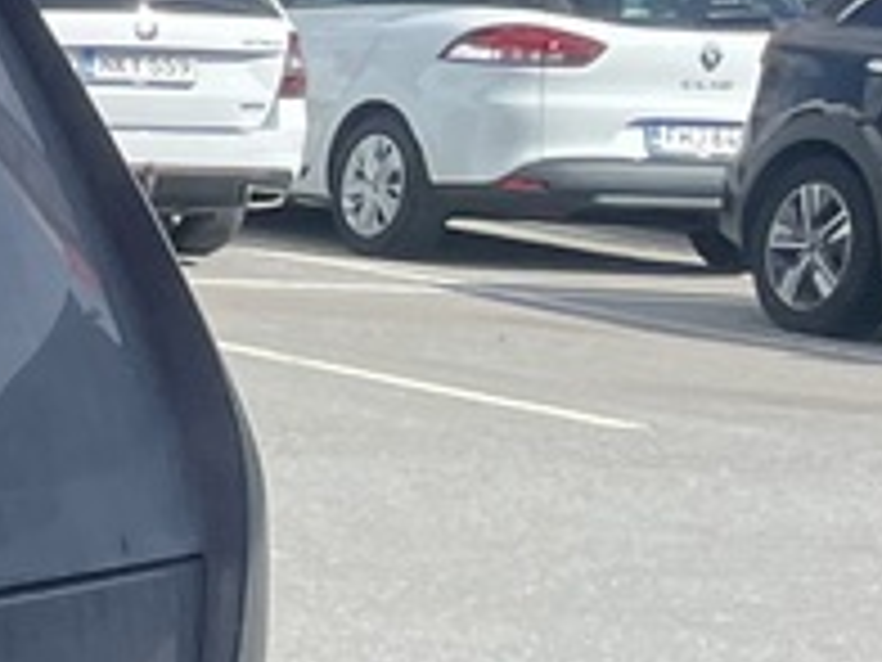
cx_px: -2151
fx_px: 4867
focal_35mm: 191
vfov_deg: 7.8
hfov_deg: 8.1
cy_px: 576
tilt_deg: -6.7
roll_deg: -3.4
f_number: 1.6
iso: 32
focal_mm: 4.2
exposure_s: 1/2451
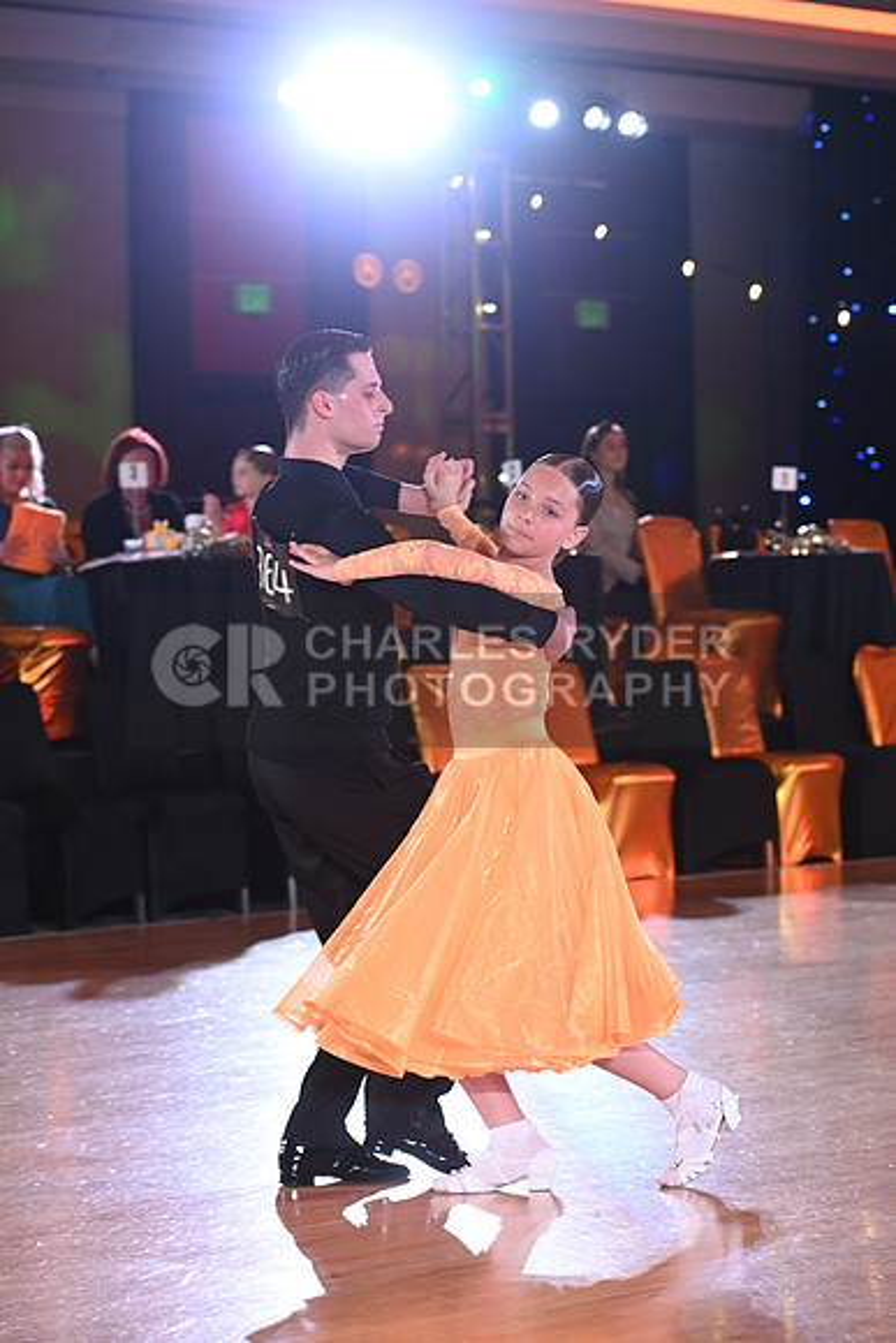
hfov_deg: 11.8
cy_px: 672
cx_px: 448
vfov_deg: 17.6
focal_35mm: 116
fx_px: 4328
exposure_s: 1/400
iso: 5000
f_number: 6.3
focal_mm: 116
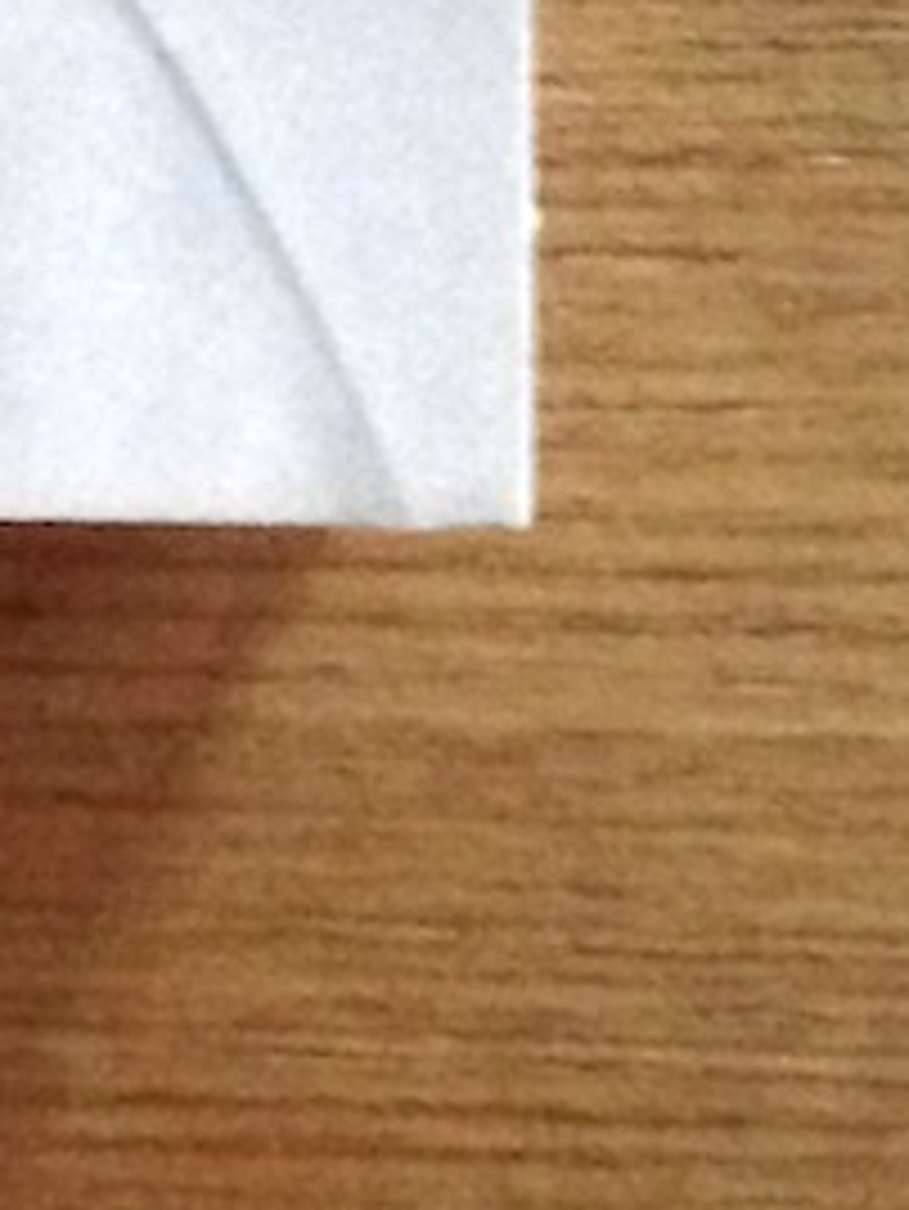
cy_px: -1390
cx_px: -1058
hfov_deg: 7.2
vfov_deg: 9.3
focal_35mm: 196
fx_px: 6857
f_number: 2.4
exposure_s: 1/15
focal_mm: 4.13
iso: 800
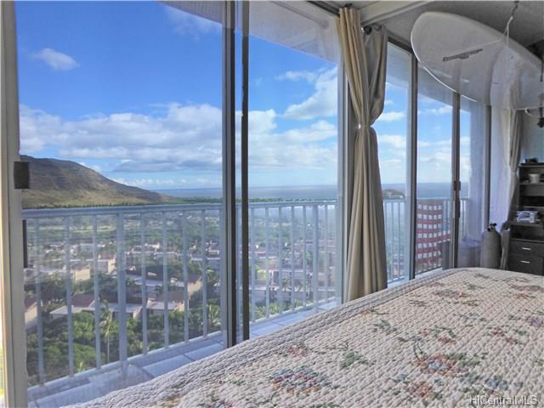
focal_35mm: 25
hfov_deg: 69.4
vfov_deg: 54.9
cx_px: 272
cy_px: 204
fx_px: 393
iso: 200
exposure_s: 1/125
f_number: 3.3
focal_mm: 4.3
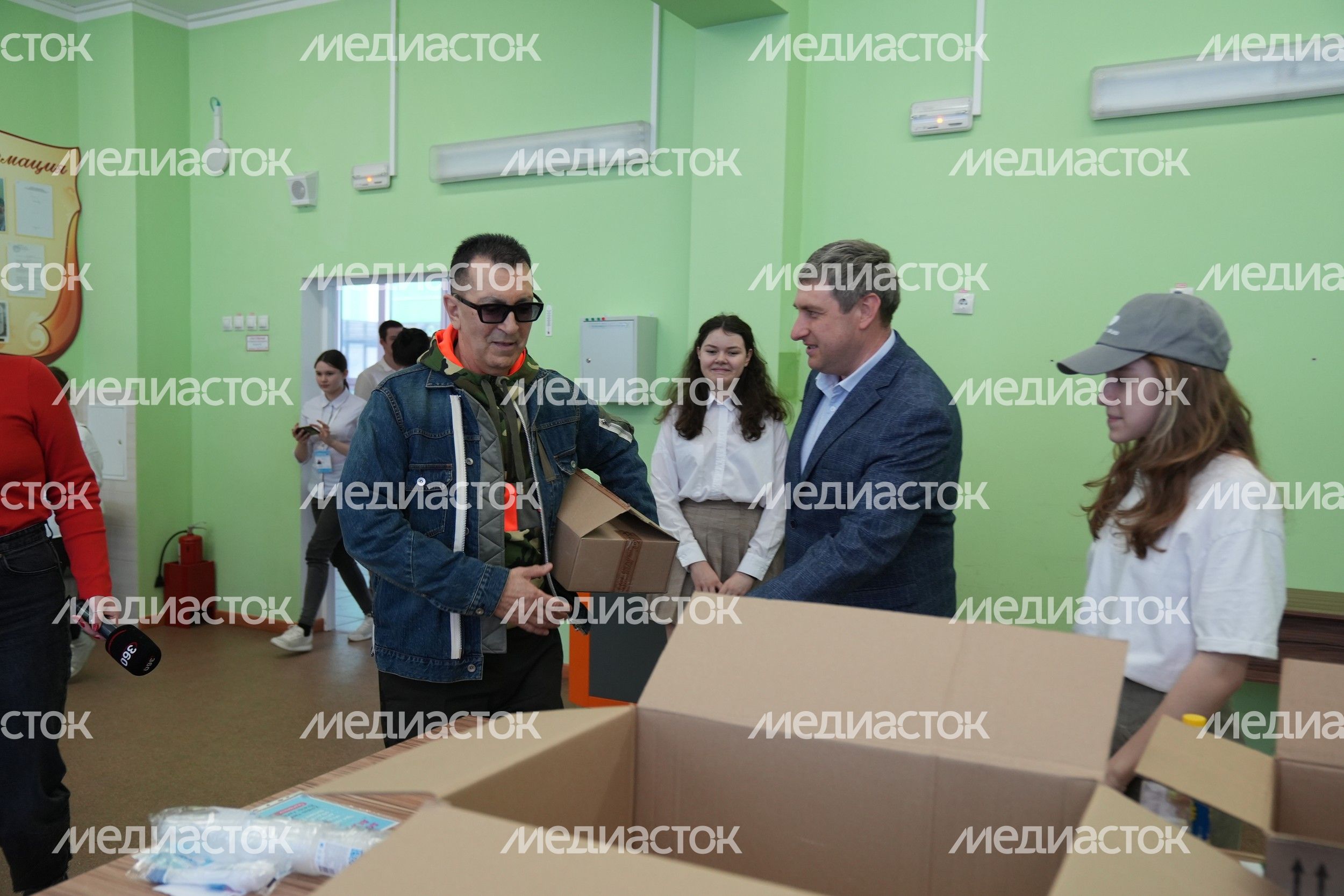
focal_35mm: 31
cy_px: 448
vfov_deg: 42.3
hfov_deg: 60.3
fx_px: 1157
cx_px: 672
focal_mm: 31
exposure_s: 1/250
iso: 1250
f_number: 3.2
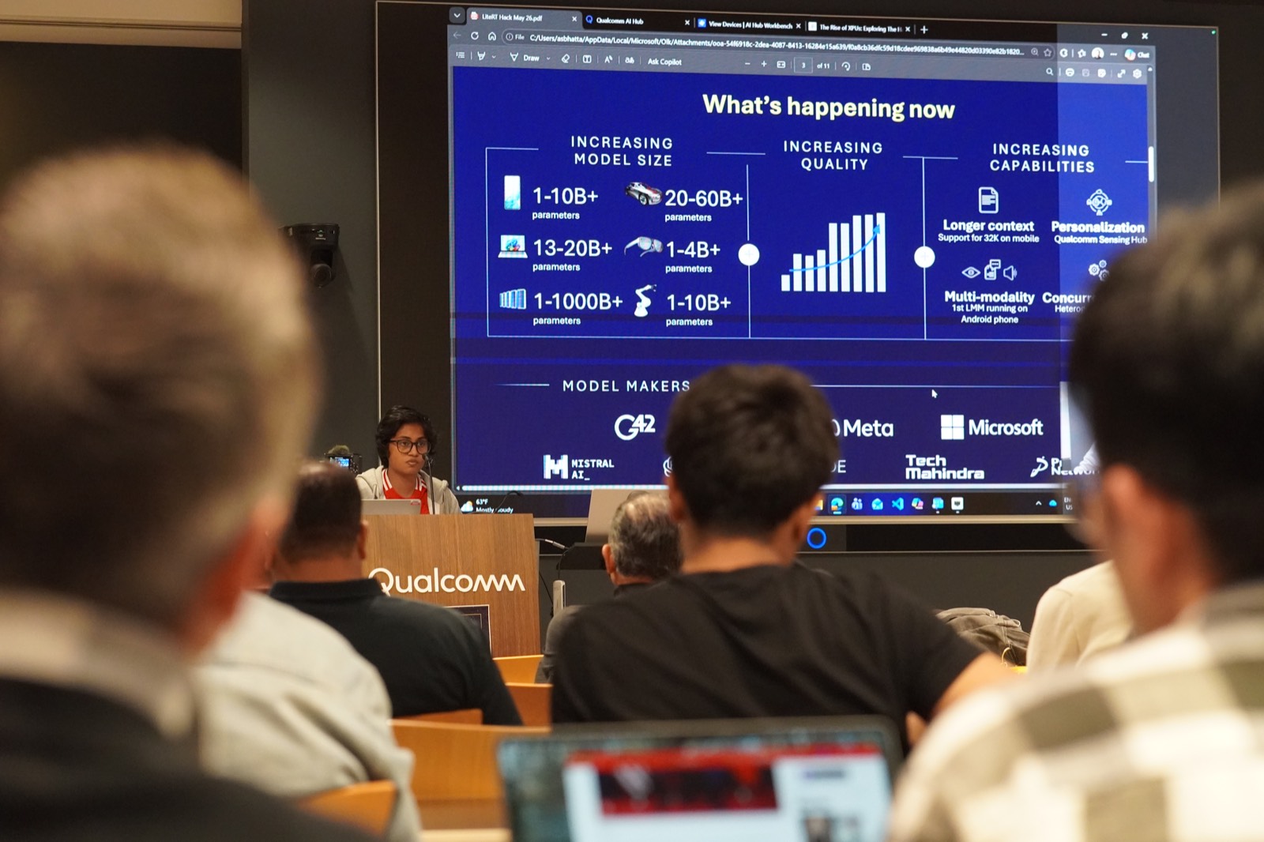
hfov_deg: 18.2
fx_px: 3949
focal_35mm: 112
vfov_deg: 12.2
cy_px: 421
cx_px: 632
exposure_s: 1/160
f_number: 4
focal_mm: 75
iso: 4000
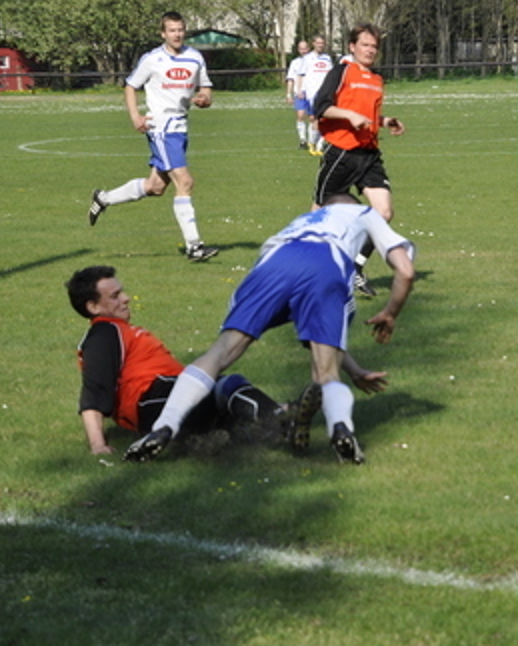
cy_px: 320
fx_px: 3535
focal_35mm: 185
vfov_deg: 10.4
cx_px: 430
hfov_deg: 8.4
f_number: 5.6
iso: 400
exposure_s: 1/1250
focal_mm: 85
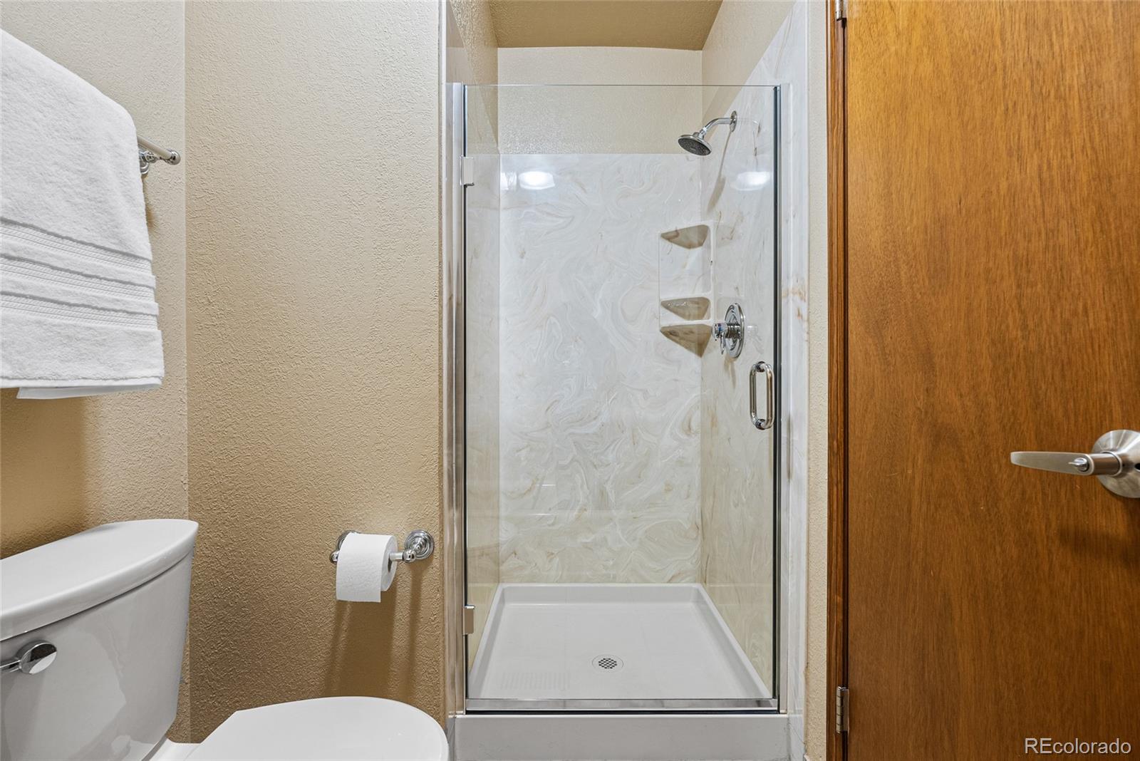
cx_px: 570
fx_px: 507
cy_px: 380
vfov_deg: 73.8
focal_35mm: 16
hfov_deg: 96.7
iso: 200
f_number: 8
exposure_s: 1/1.67
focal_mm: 16
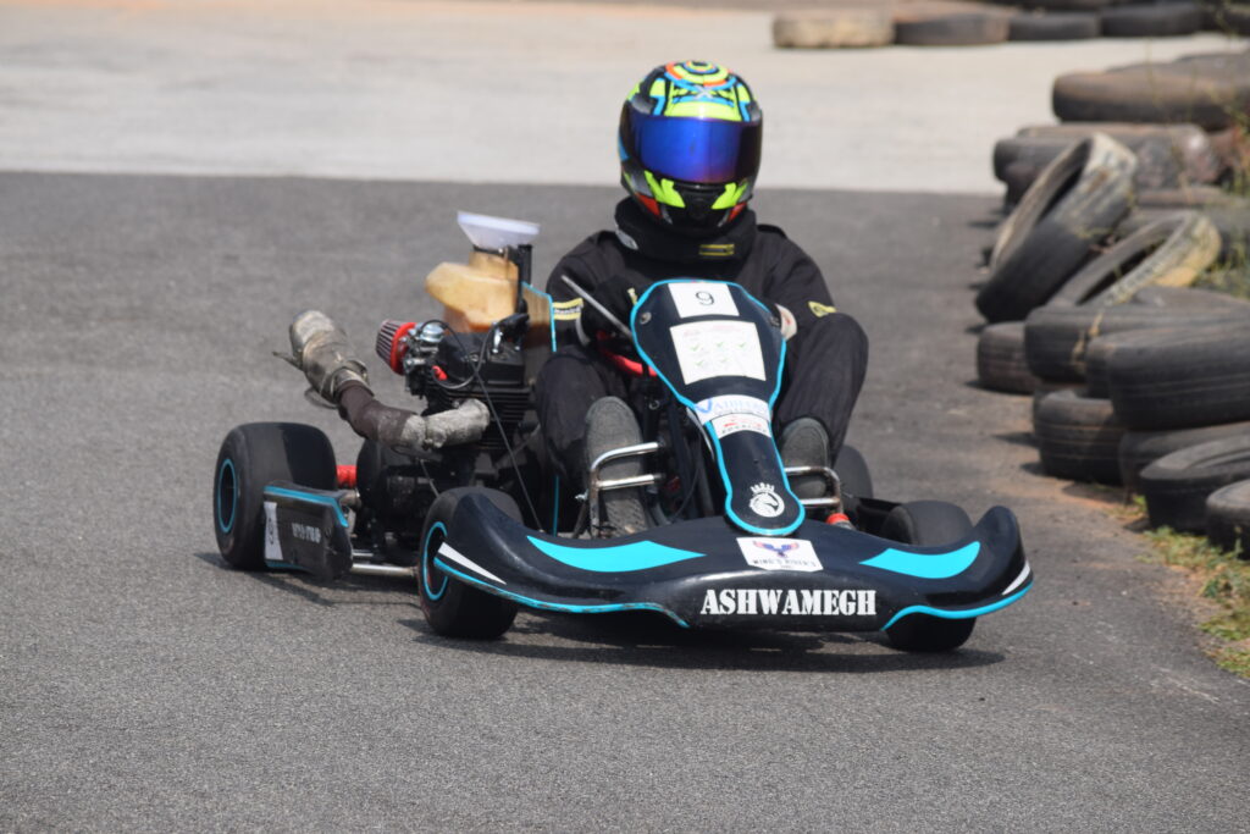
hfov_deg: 9.8
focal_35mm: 210
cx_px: 625
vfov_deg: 6.5
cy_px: 417
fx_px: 7292
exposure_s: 1/1600
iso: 400
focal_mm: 140
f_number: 7.1
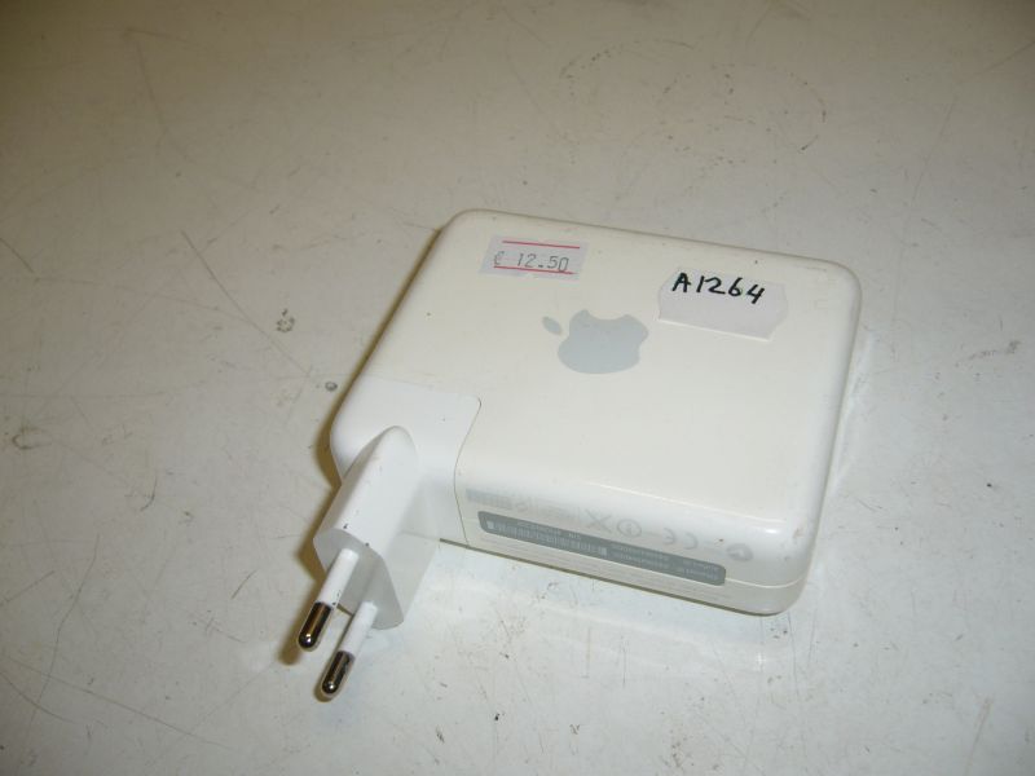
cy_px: 388
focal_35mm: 35
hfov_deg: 52.6
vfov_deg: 40.7
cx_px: 518
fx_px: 1046
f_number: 2.8
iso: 80
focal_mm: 5.8
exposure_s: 1/30
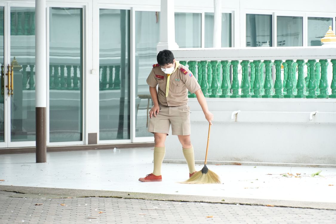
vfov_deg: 6.8
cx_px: 168
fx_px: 1890
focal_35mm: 202
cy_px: 112
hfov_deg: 10.2
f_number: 5.6
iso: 2000
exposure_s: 1/500
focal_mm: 135
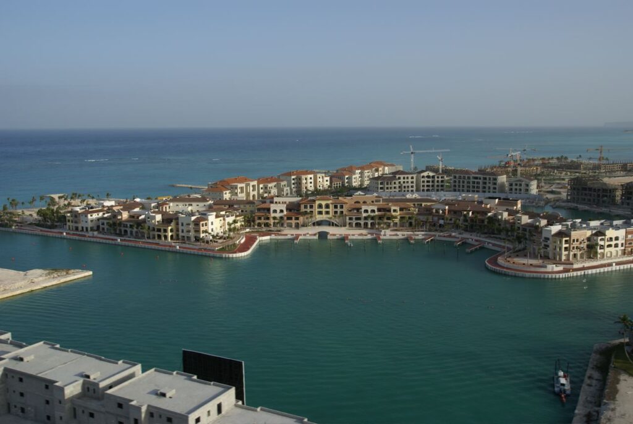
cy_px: 212
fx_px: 581
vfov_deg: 40.1
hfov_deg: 57.2
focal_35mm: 33
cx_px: 316
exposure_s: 1/160
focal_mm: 22
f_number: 10
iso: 100
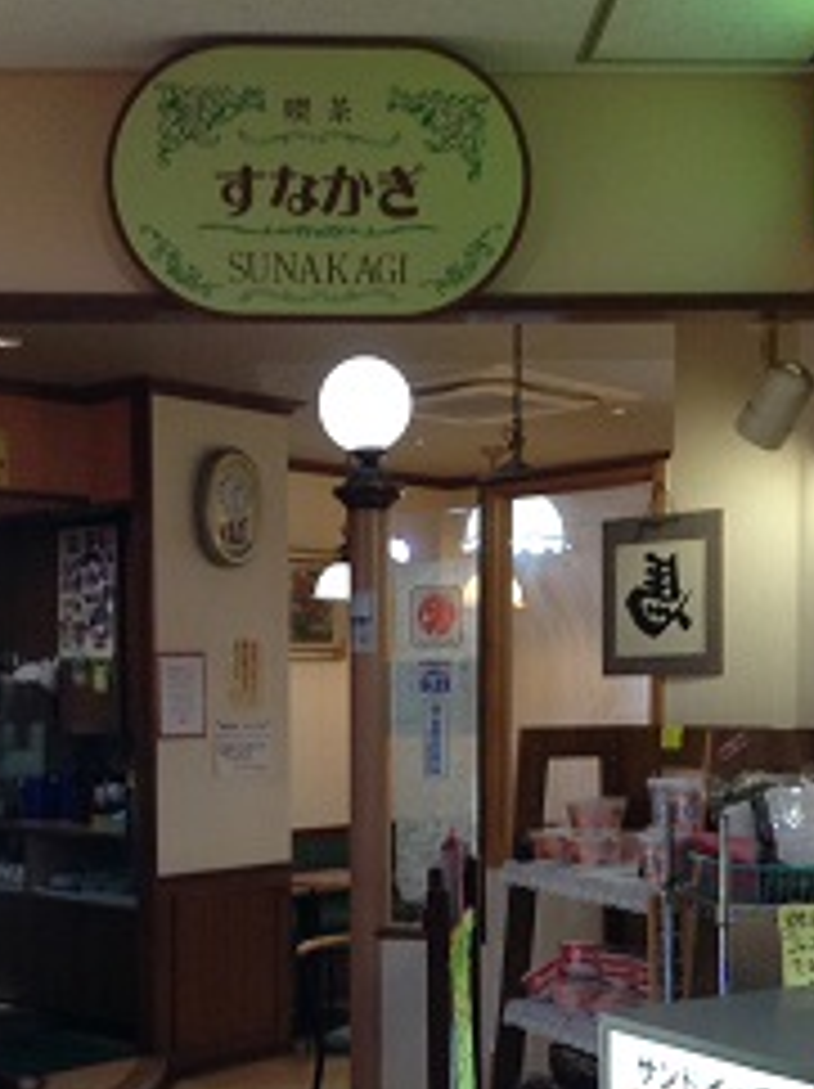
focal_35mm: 56
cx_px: 403
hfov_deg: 26.1
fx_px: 1759
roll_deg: +0.5
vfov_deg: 34.0
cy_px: 745
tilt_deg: -3.8
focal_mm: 3.3
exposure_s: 1/24
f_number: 2.4
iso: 100
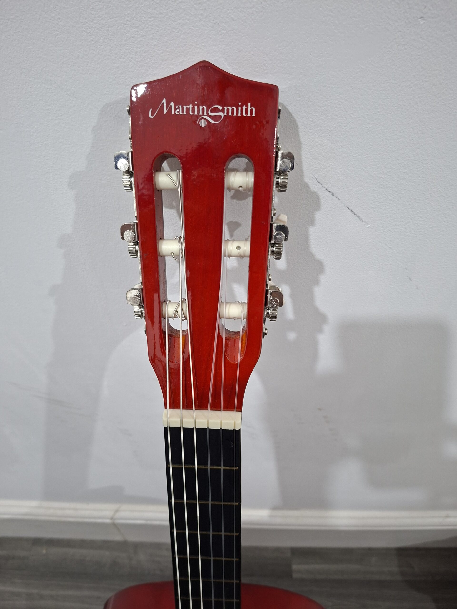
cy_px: 304
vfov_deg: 73.9
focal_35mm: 23
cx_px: 228
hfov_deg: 58.9
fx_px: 405
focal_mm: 5.54
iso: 250
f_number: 1.8
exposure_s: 1/50
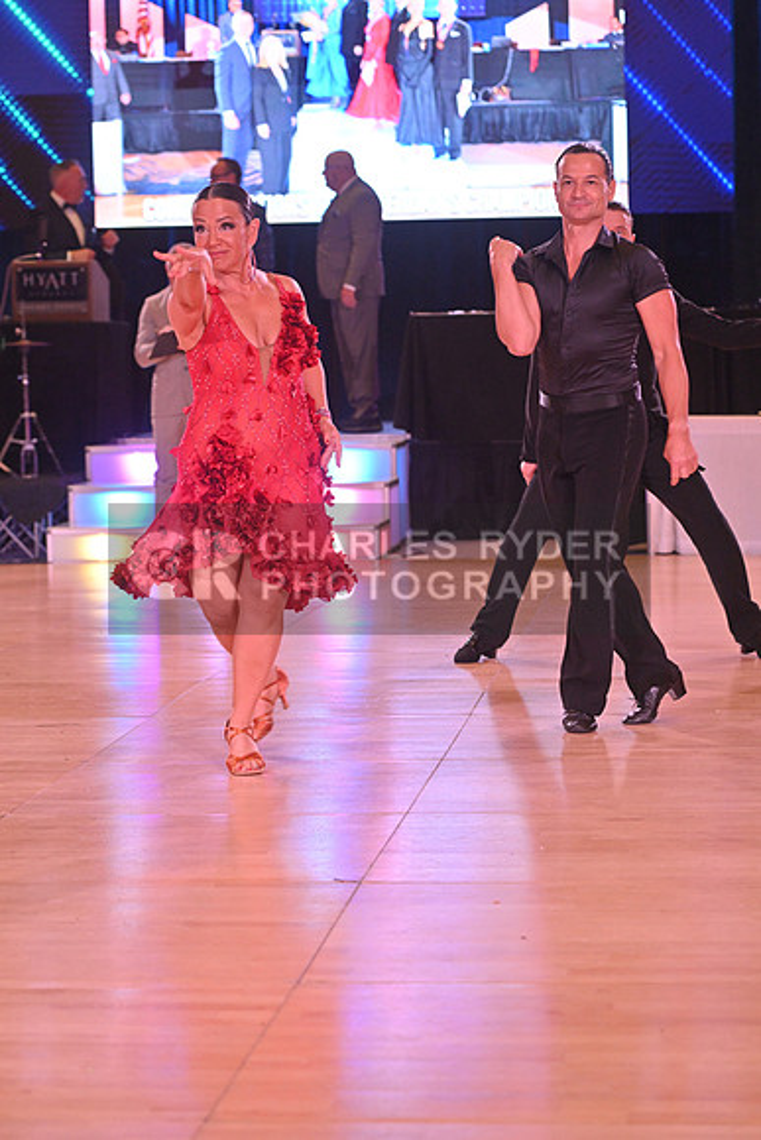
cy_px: 570
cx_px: 380
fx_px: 3010
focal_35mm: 95
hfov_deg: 14.4
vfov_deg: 21.5
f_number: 5
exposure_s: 1/400
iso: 2000
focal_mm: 95
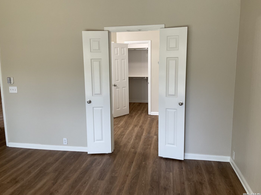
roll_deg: +1.5
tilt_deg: -5.3
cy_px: 95
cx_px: 128
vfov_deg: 46.8
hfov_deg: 60.0
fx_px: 226
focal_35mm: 30
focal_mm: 3
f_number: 1.8
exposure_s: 1/60
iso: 50
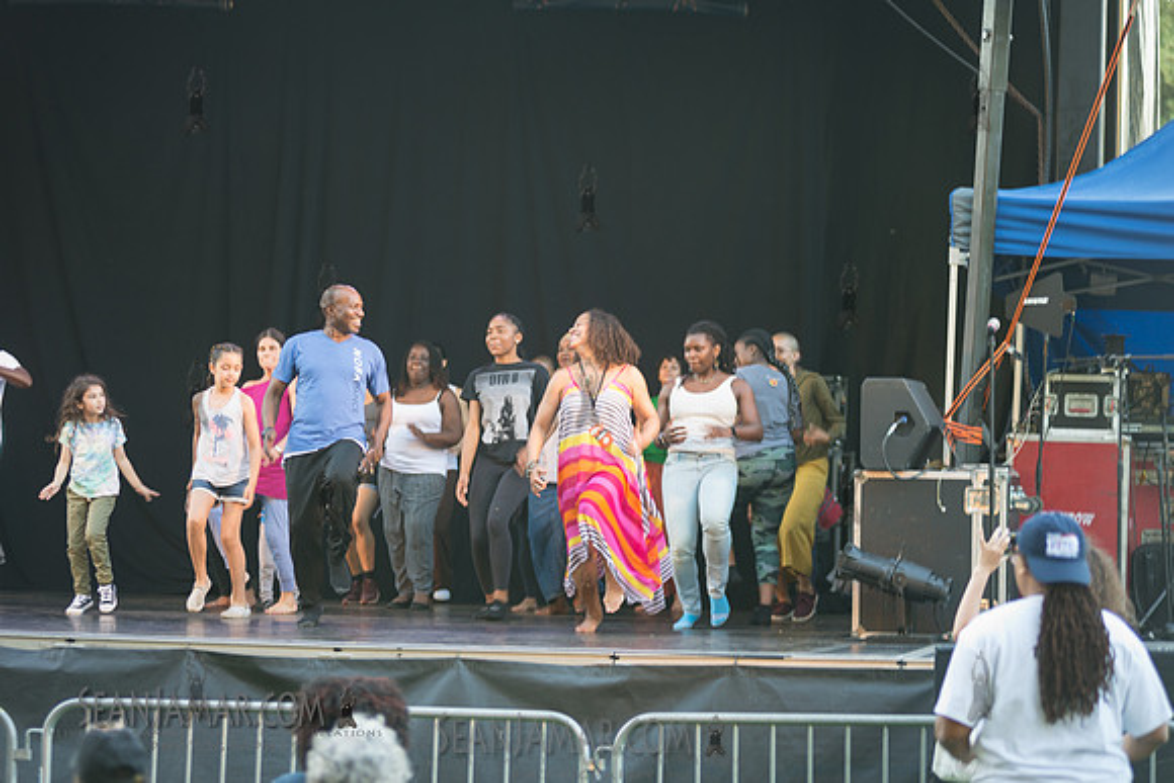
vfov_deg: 12.2
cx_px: 587
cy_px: 392
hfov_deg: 18.3
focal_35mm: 112
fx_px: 3653
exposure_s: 1/100
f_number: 3.2
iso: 400
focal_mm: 112
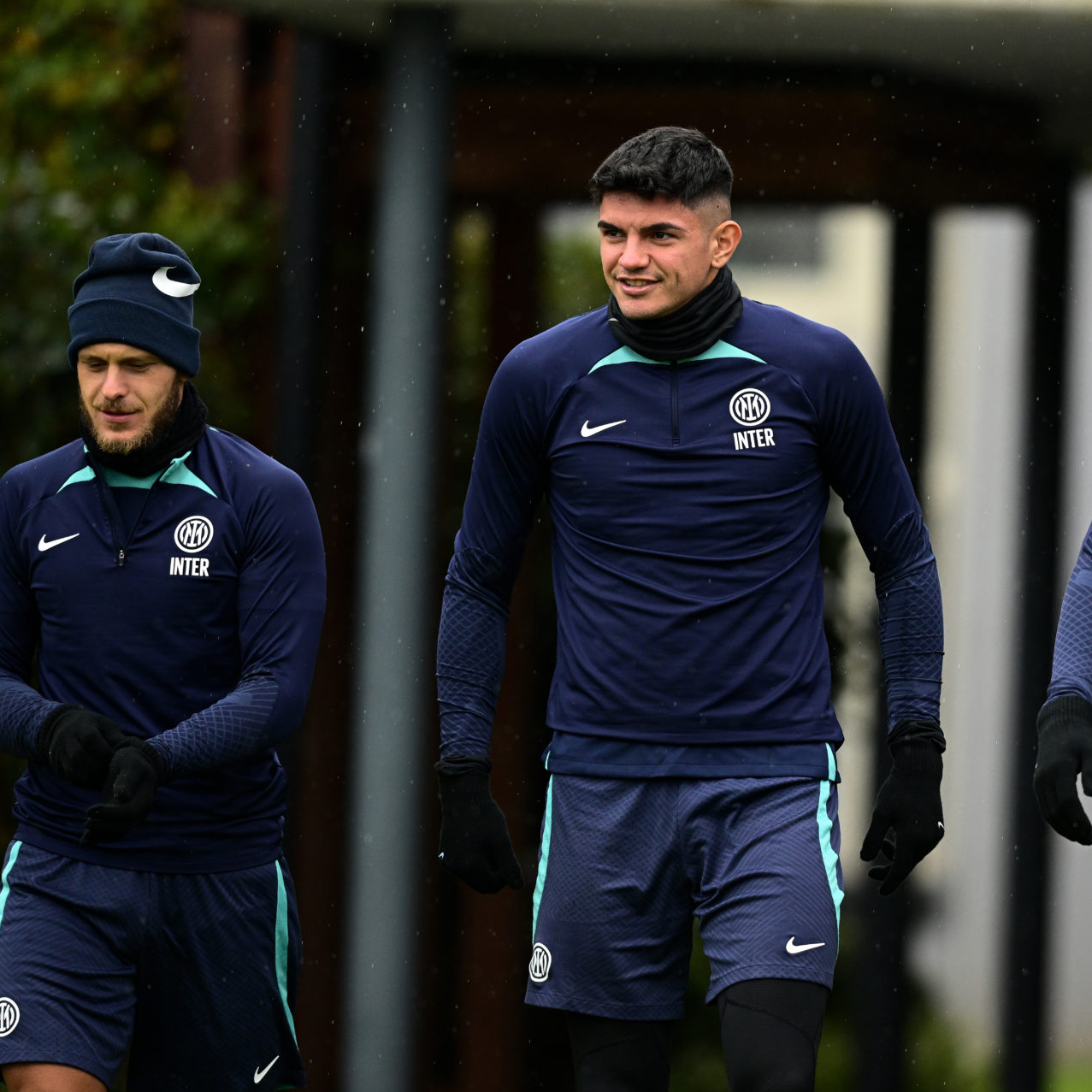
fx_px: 18238
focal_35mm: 511
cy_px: 546
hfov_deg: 3.4
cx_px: 754
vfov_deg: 3.4
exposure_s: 1/1250
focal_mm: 400
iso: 2000
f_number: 3.5
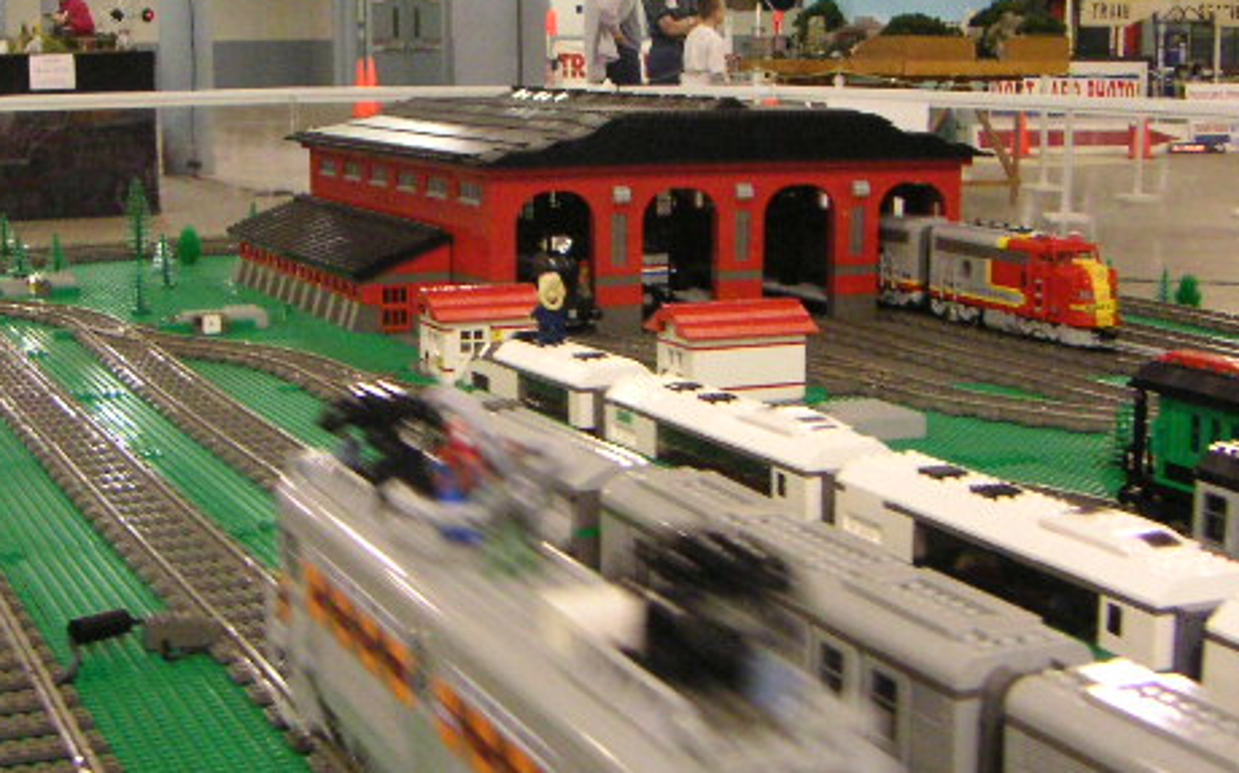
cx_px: 525
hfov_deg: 34.5
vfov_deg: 22.0
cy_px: 434
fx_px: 1991
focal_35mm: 59
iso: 400
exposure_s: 1/30
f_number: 2.9
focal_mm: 5.3
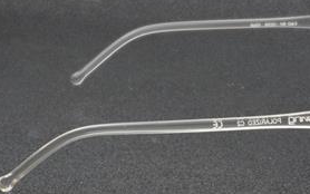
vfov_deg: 11.9
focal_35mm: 110
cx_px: 200
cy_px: 103
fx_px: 930
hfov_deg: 18.9
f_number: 32
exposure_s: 1
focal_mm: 50
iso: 100
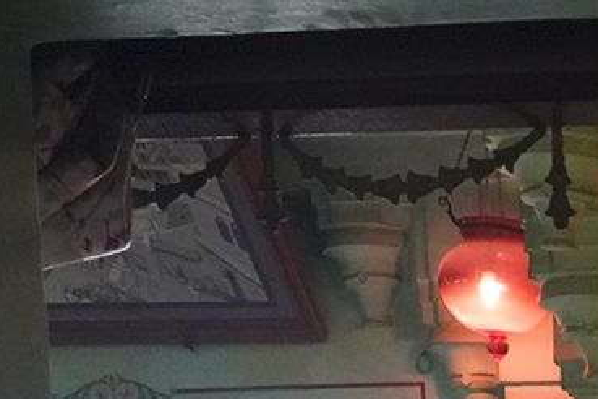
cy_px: 1056
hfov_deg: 13.9
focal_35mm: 130
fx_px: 2159
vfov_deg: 9.1
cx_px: 1096
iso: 3200
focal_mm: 24
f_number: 8
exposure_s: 1/80
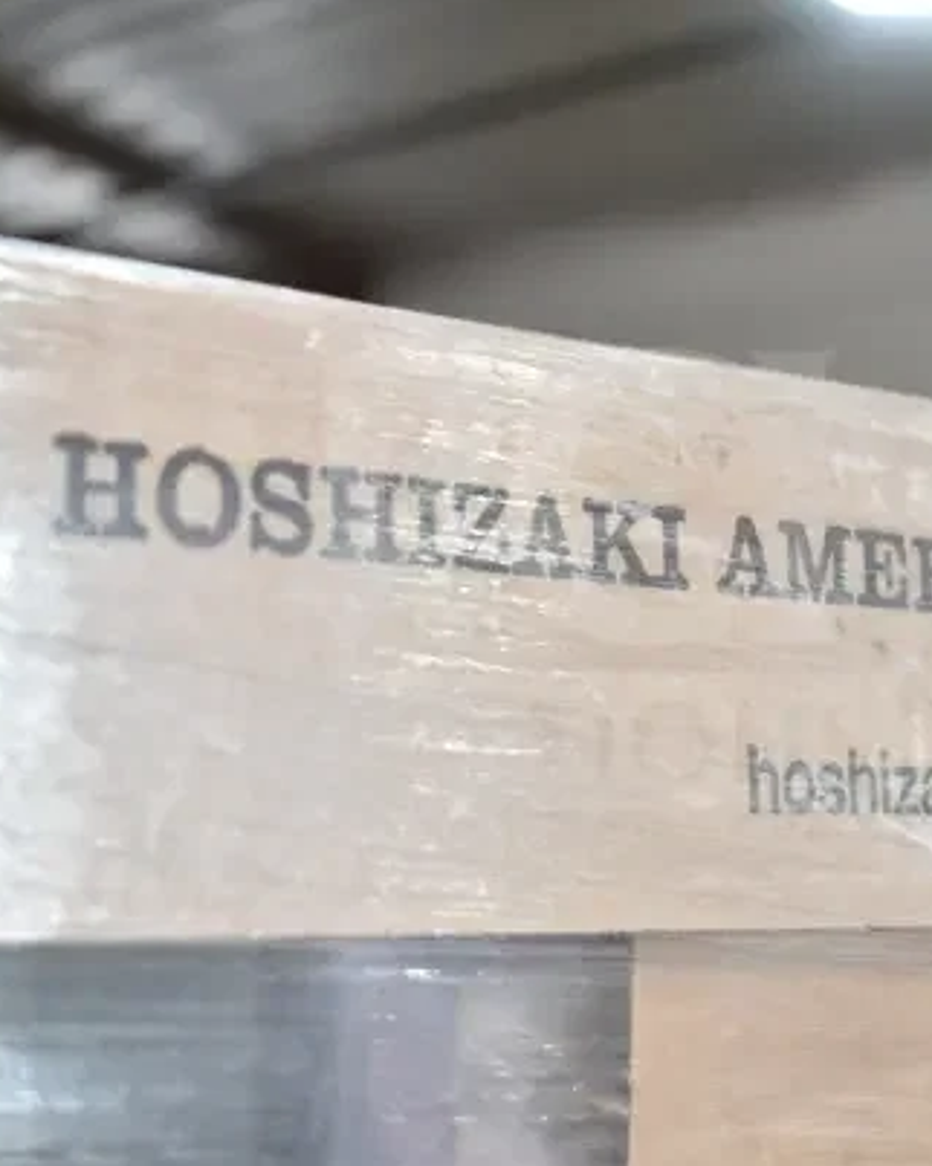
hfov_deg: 18.9
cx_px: 573
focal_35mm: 81
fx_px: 2795
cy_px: 580
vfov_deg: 23.6
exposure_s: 1/60
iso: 500
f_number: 4.8
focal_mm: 38
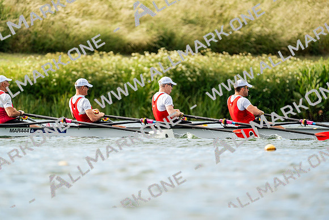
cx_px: 164
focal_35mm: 600
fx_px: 5484
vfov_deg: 2.3
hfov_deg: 3.4
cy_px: 110
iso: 500
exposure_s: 1/2000
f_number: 6.3
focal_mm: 600
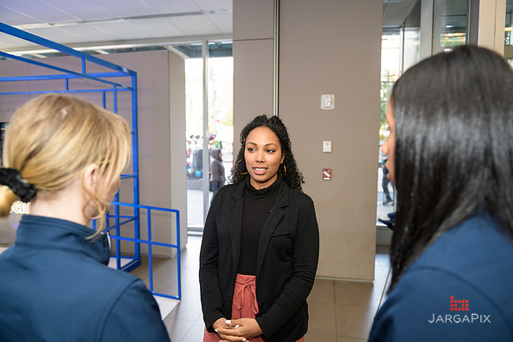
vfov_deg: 49.6
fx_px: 371
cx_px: 256
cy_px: 171
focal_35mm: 26
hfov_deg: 69.4
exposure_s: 1/125
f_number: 3.2
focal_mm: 26
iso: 400
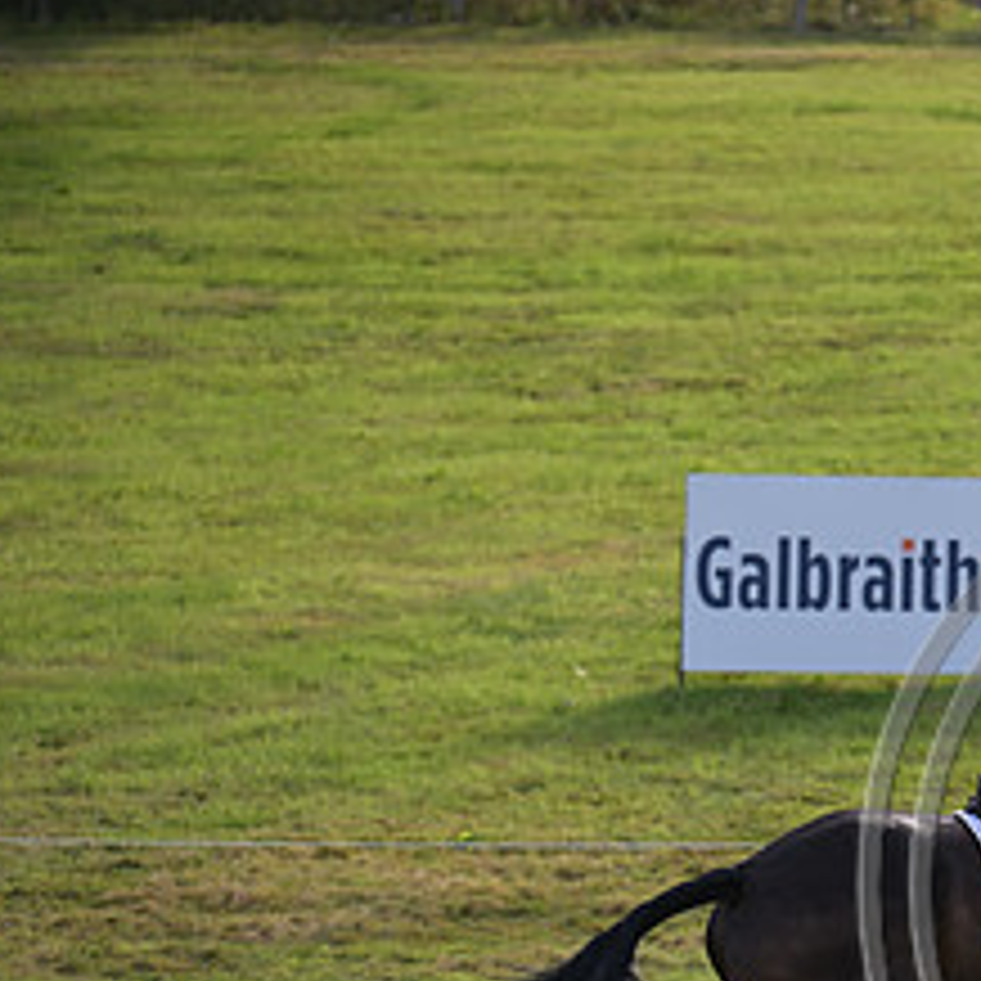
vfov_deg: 5.7
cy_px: 821
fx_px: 9779
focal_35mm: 305
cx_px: 1274
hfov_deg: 5.7
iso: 200
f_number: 3.5
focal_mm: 135
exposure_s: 1/1250
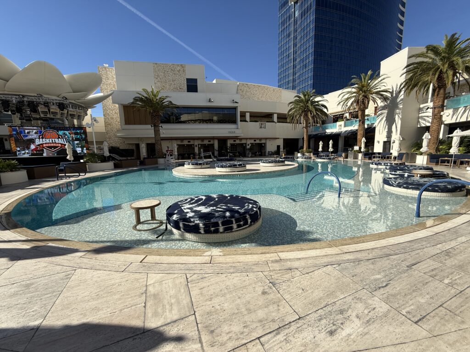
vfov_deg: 85.7
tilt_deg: -7.3
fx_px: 190
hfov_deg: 102.1
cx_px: 235
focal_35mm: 14
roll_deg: +1.7
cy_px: 176
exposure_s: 1/1961
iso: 50
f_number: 2.2
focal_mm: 2.22
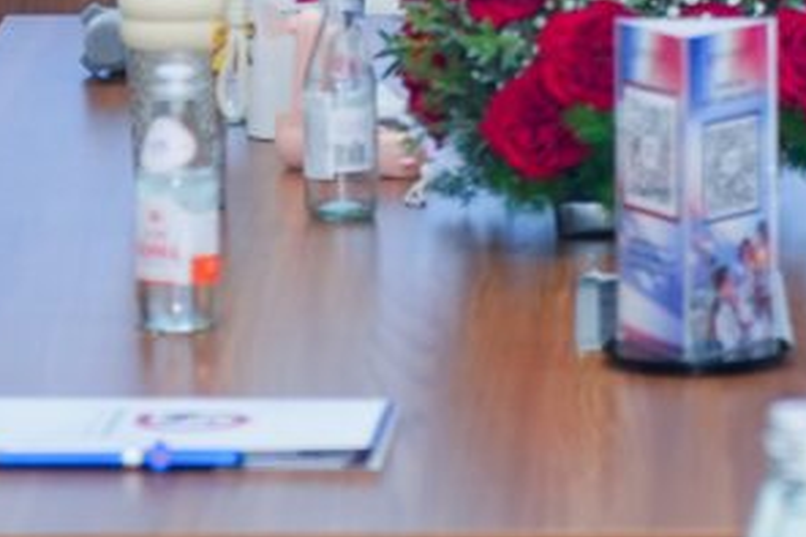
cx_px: 732
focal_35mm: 284
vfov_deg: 4.8
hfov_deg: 7.2
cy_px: -444
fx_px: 6355
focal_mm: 70
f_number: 4
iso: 1000
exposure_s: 1/160
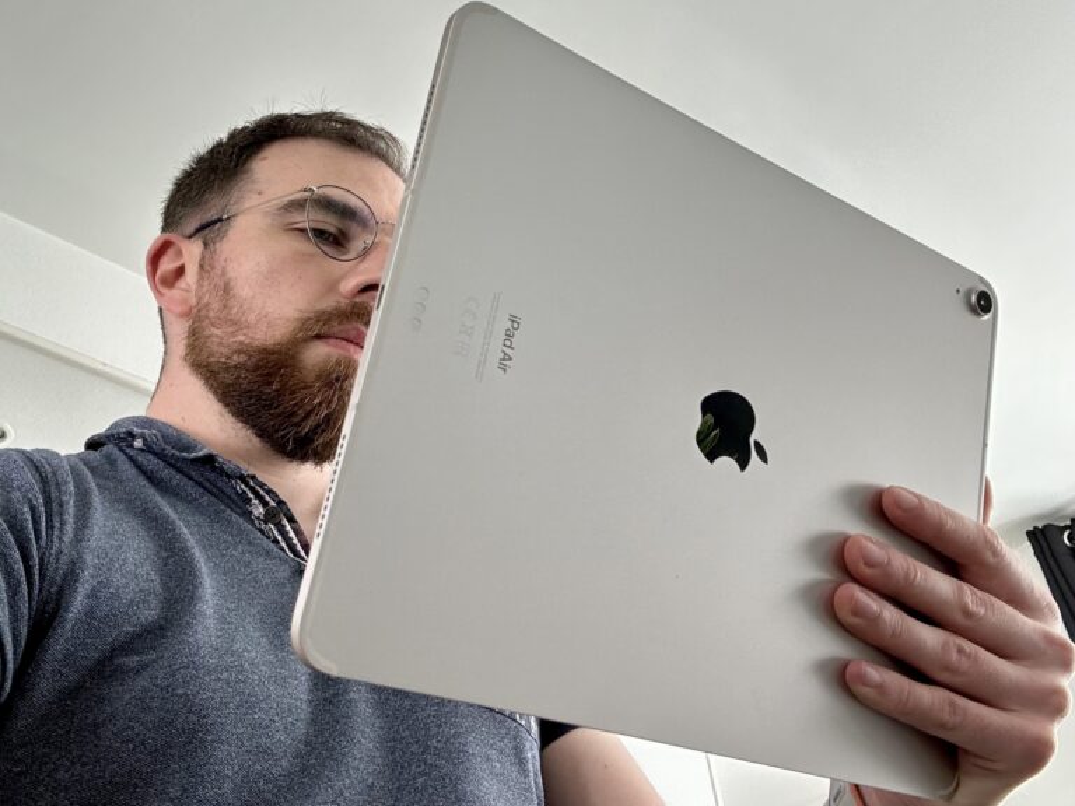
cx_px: 538
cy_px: 403
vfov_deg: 46.8
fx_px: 932
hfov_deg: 60.0
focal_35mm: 30
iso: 64
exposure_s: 1/111
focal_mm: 2.69
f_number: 1.9
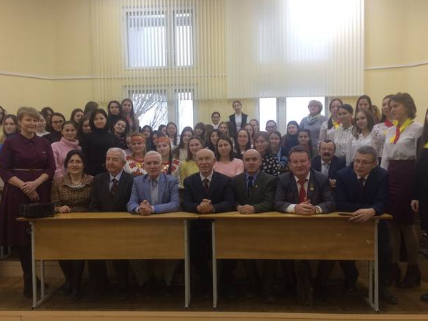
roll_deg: +0.5
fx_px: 383
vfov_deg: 45.4
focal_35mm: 31
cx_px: 213
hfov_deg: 58.4
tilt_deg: -3.6
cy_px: 169
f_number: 2.2
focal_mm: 4.15
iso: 100
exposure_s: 1/33
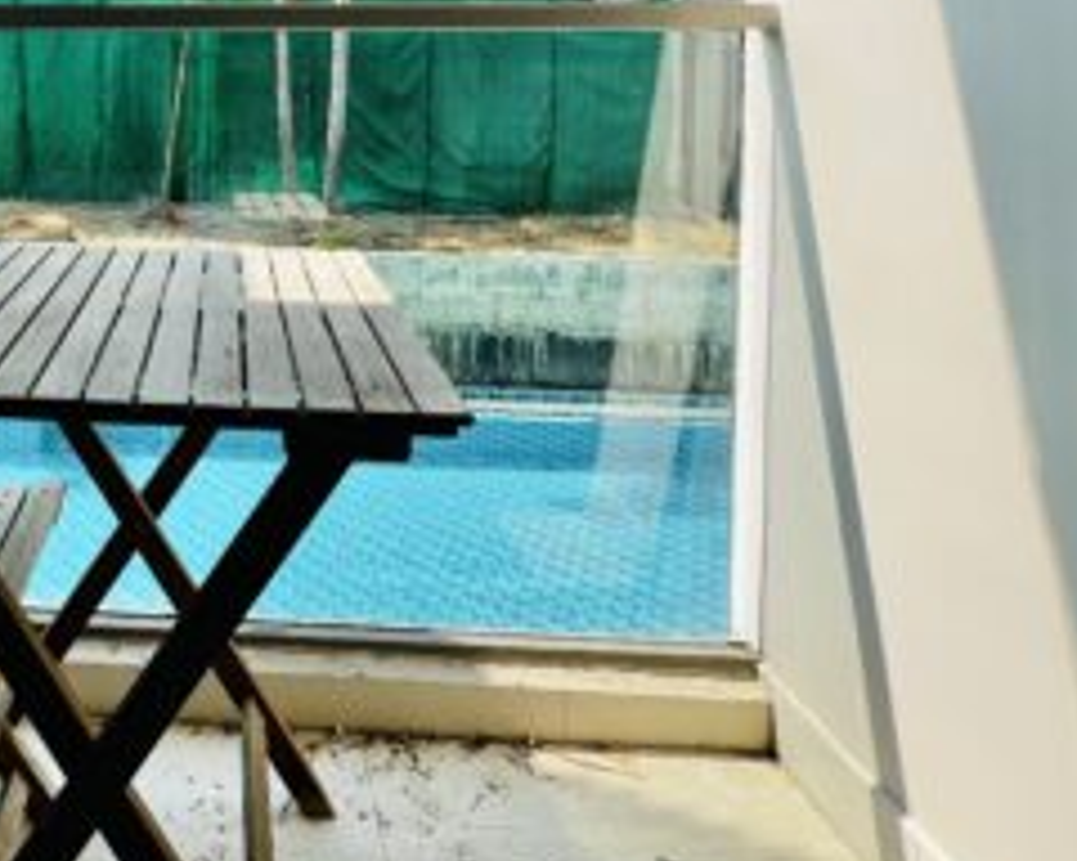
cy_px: 90
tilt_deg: -2.6
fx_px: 861
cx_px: 148
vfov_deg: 47.8
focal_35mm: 27
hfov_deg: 56.9
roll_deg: -0.5
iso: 32
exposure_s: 1/415
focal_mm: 1.57
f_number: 1.8
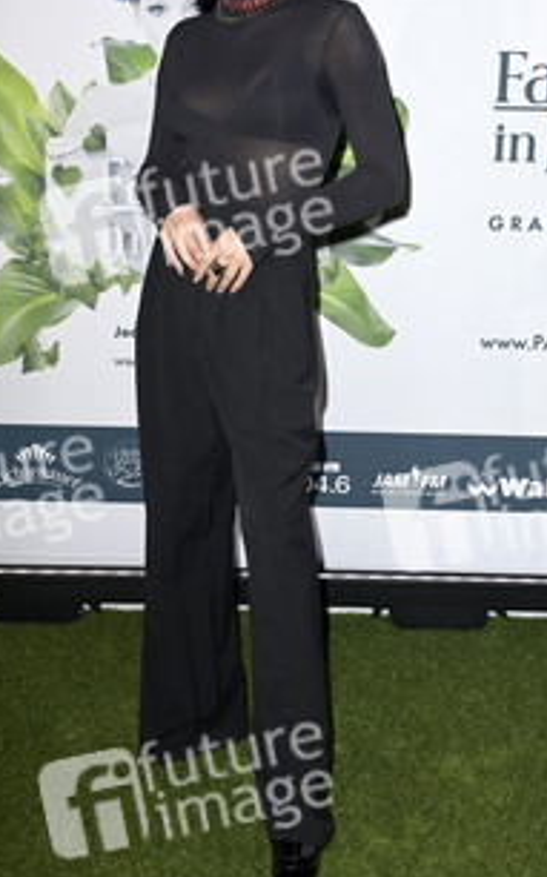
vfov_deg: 33.9
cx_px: 269
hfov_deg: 21.6
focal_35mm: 60
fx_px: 1432
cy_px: 361
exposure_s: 1/250
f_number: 6.3
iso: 640
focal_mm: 45
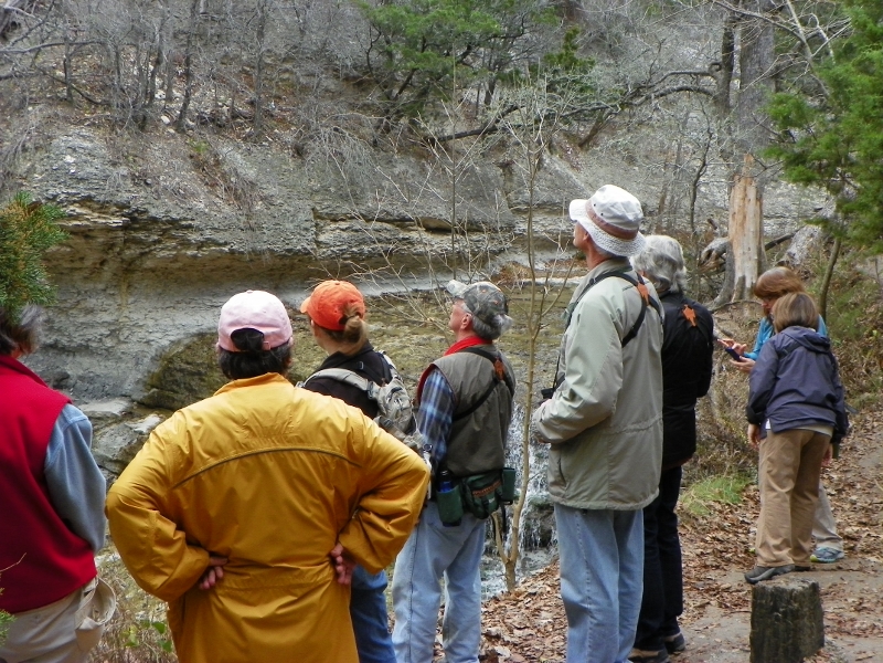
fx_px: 1122
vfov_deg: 32.9
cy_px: 332
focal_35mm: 44
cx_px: 442
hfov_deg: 42.9
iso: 200
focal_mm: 7.9
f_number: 5.6
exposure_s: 1/100
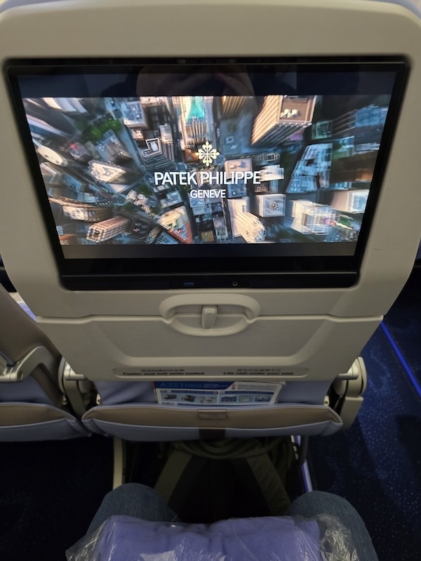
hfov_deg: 58.9
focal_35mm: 23
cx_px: 210
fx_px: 373
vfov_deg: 73.9
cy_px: 280
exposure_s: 1/30.5
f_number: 1.7
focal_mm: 6.3
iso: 400
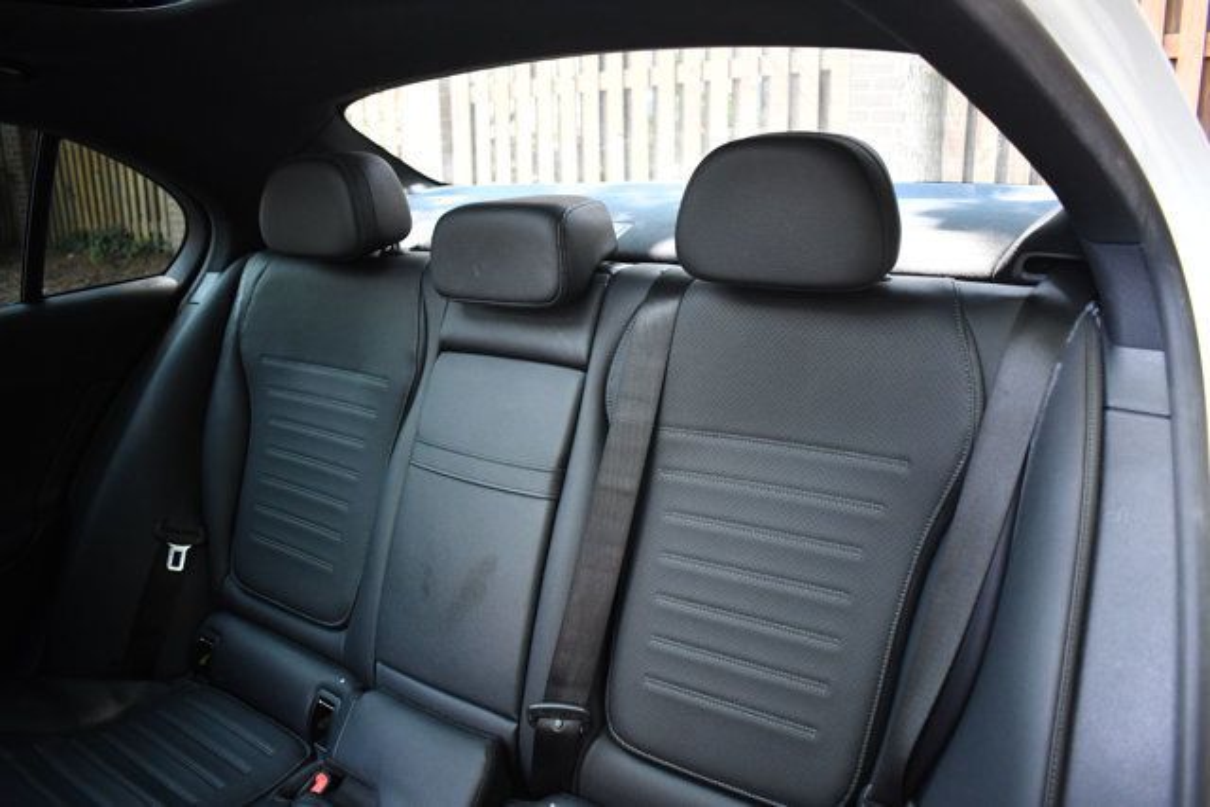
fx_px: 908
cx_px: 605
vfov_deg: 48.0
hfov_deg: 67.4
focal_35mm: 27
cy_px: 404
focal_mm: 18
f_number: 3.5
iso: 1600
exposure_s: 1/125
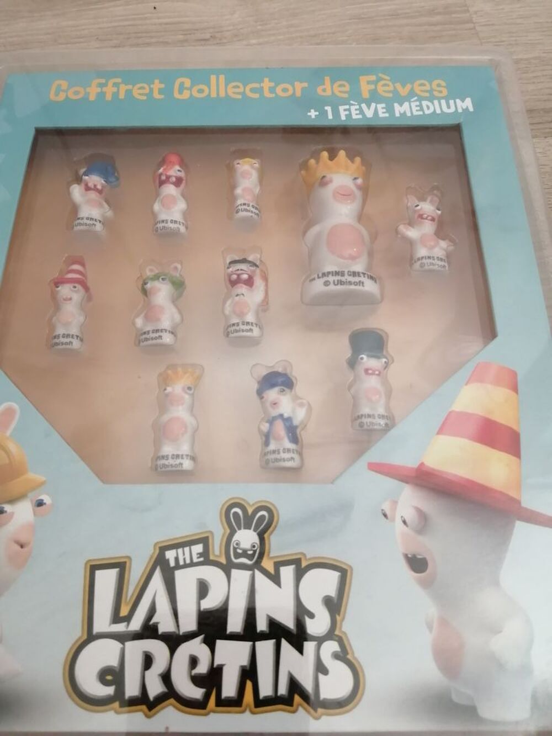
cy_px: 368
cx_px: 276
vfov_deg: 67.3
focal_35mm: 26
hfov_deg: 53.1
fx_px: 553
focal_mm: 3.6
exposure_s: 1/33.3
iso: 200
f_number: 1.8
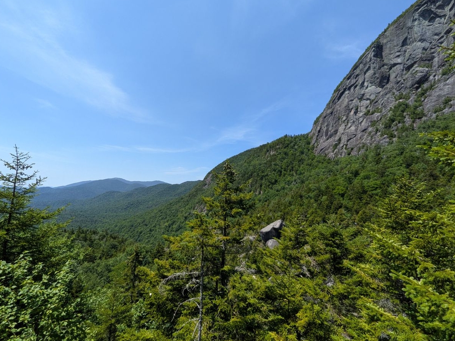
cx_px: 233
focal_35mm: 15
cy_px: 171
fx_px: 197
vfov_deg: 81.8
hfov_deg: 98.1
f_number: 2.2
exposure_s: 1/1235
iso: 49
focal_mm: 1.85
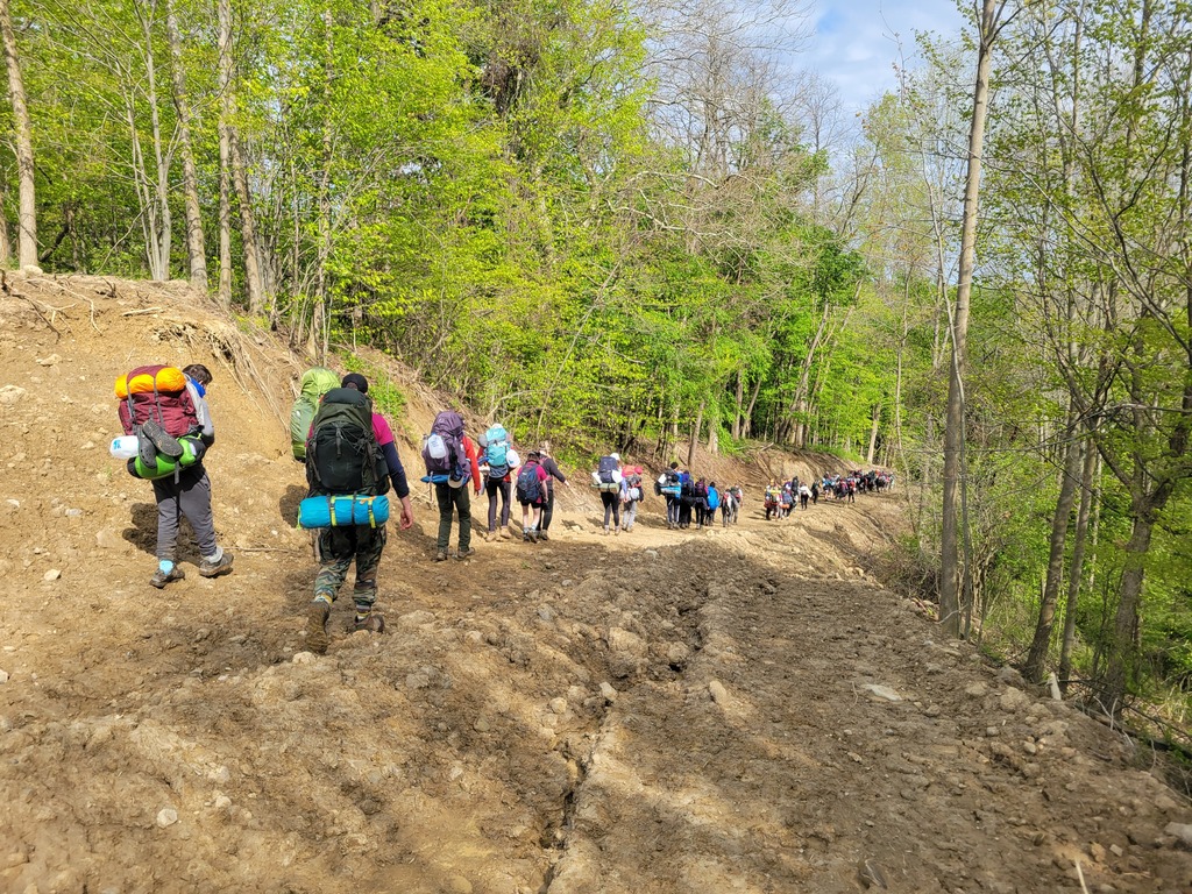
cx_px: 596
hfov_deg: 67.3
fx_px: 895
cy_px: 447
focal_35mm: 26
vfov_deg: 53.1
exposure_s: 1/1391
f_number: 1.8
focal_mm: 5.4
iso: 40
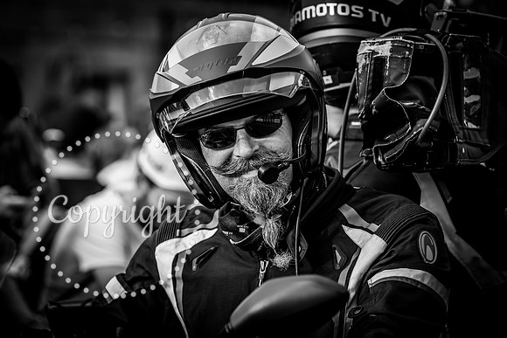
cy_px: 169
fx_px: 2127
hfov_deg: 13.6
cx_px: 254
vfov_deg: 9.1
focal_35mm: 151
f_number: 4.5
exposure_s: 1/1250
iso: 500
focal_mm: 151
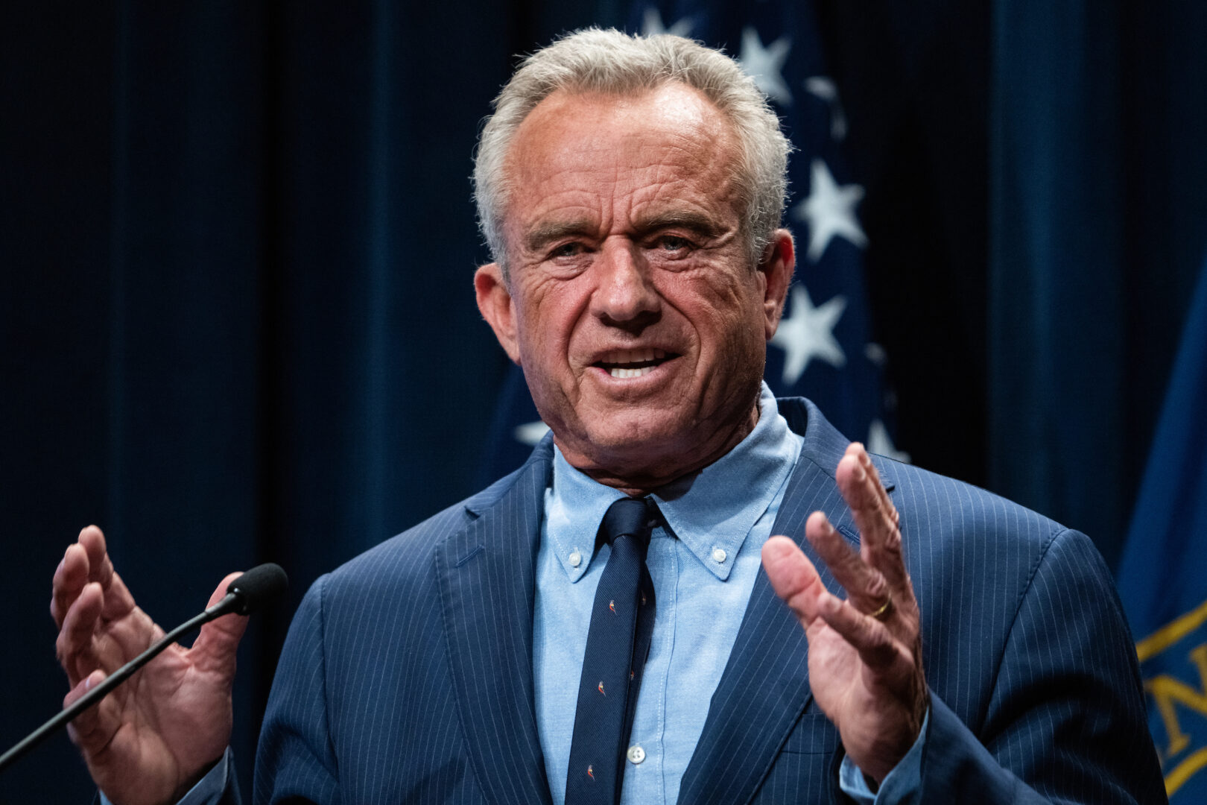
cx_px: 604
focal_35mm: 341
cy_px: 402
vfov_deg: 4.0
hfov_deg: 6.0
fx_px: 11432
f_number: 6.3
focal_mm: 341
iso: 5000
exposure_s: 1/160
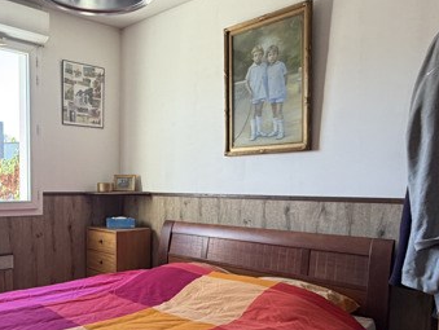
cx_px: 139
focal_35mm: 33
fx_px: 419
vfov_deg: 42.5
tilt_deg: -4.4
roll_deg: +0.1
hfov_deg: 53.9
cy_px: 219
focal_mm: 2.22
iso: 250
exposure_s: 1/121
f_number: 2.2
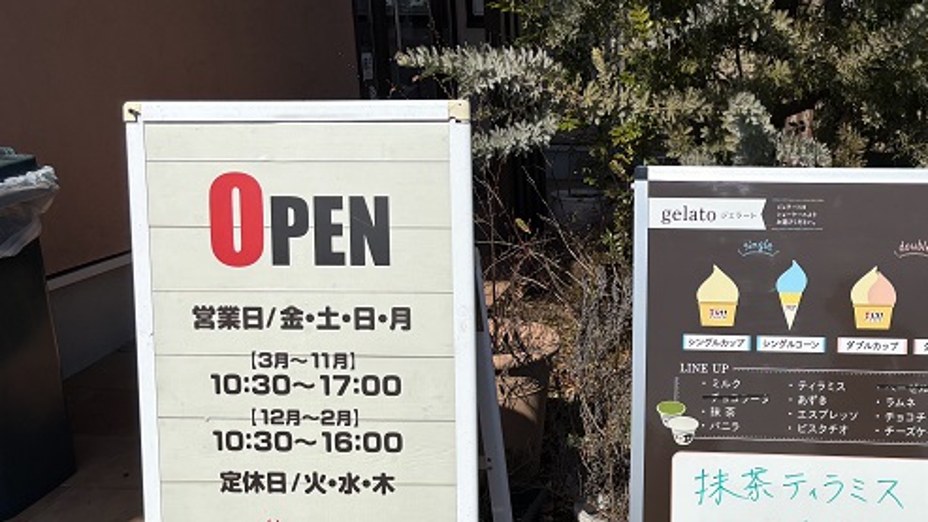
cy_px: 366
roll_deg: -1.2
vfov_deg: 25.7
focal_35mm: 46
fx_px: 1132
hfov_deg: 42.8
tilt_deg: -16.3
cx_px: 723
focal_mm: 5.96
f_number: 1.6
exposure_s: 1/8333
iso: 50
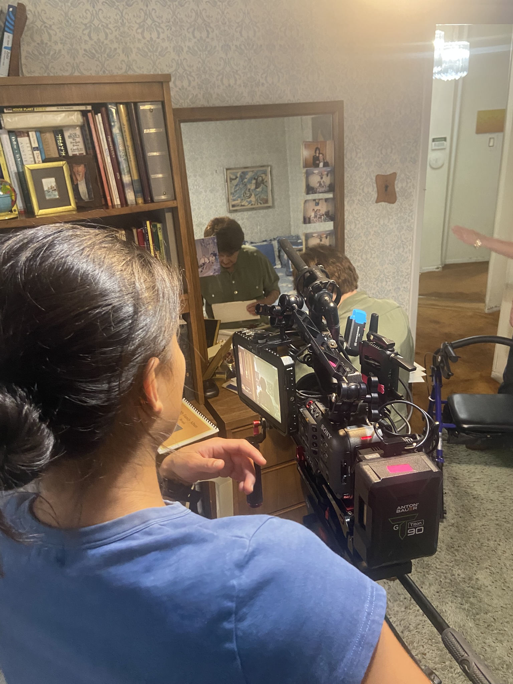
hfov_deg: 53.1
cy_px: 342
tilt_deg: -23.1
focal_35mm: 26
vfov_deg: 67.3
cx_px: 256
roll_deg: +5.1
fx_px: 514
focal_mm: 4.25
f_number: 1.8
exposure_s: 1/60
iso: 500
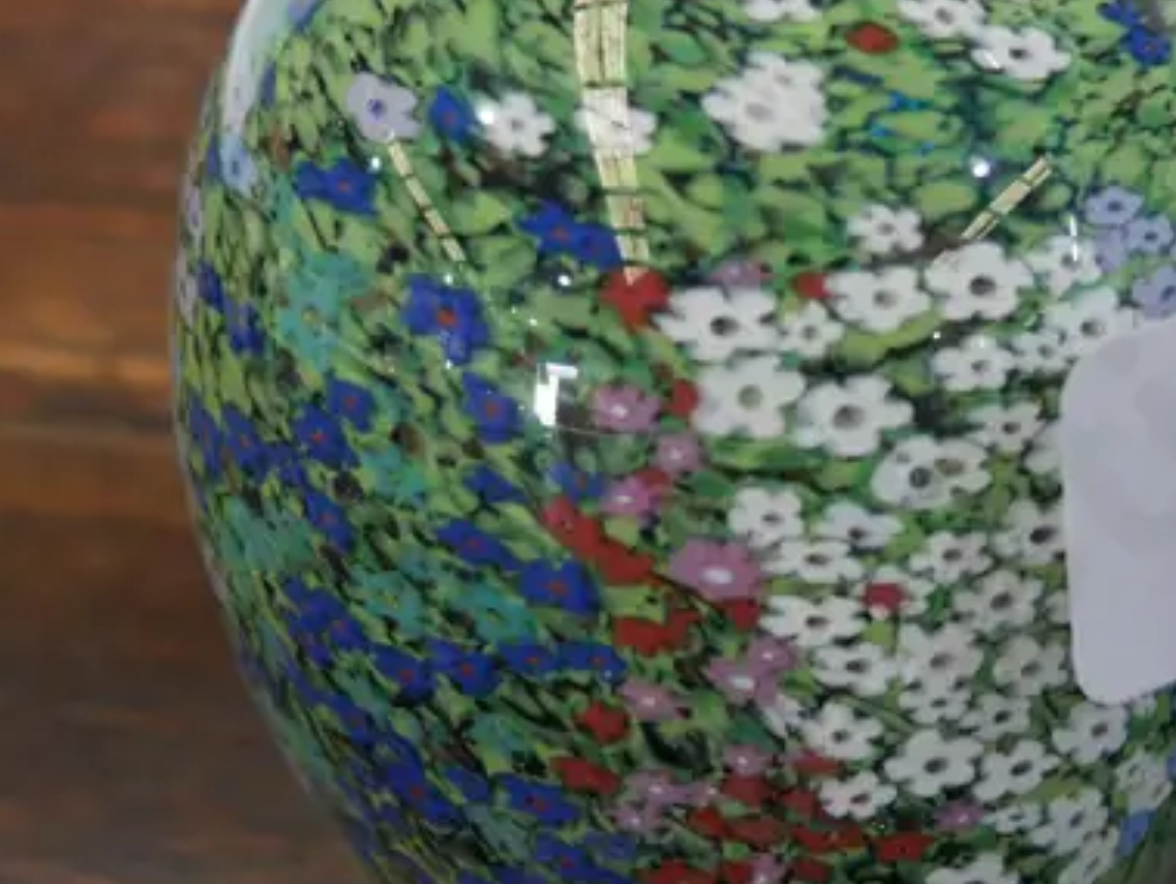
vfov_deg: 18.1
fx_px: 2754
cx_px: 909
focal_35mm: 81
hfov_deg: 23.8
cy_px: 647
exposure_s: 1/60
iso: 500
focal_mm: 15
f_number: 3.6
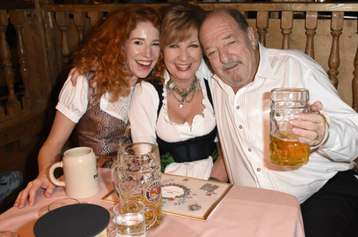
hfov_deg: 50.1
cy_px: 121
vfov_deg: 34.5
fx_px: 383
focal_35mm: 39
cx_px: 192
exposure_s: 1/50
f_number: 6.3
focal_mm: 23
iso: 5000
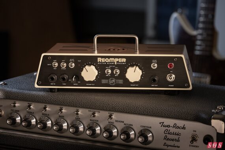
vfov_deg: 11.4
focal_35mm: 120
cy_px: 75
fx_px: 750
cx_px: 112
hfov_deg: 17.1
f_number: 6.3
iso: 640
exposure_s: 1/15
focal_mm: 120
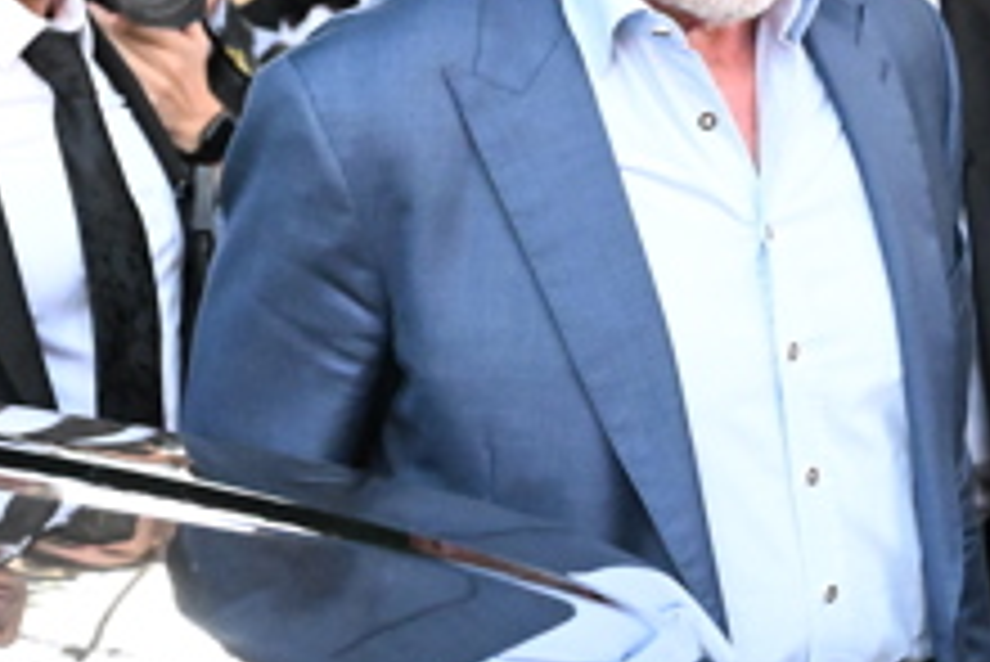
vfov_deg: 9.5
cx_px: 688
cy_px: 392
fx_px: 3962
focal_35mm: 144
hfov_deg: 14.2
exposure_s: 1/500
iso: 16000
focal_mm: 46
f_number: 4.5
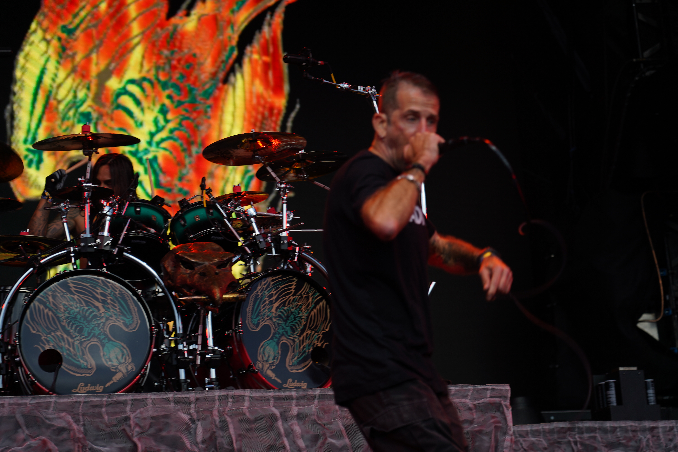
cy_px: 226
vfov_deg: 13.0
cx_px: 339
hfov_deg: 19.5
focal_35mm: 105
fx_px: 1977
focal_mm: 105
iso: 100
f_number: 4
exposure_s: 1/125
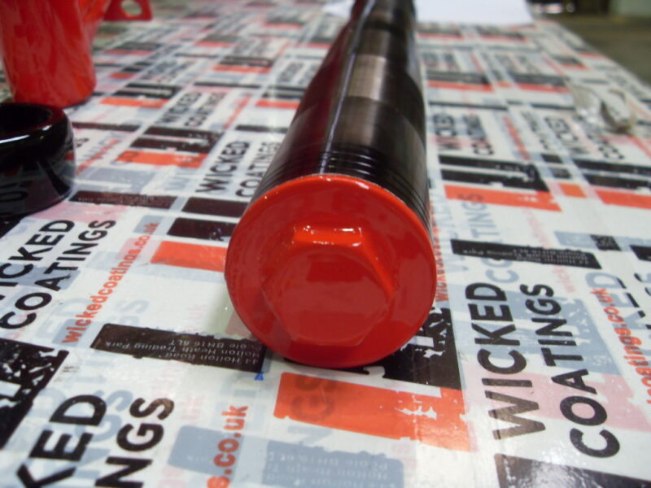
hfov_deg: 52.6
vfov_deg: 40.7
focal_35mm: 35
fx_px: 658
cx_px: 326
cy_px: 244
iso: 200
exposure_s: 1/45
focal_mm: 6.3
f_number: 2.8
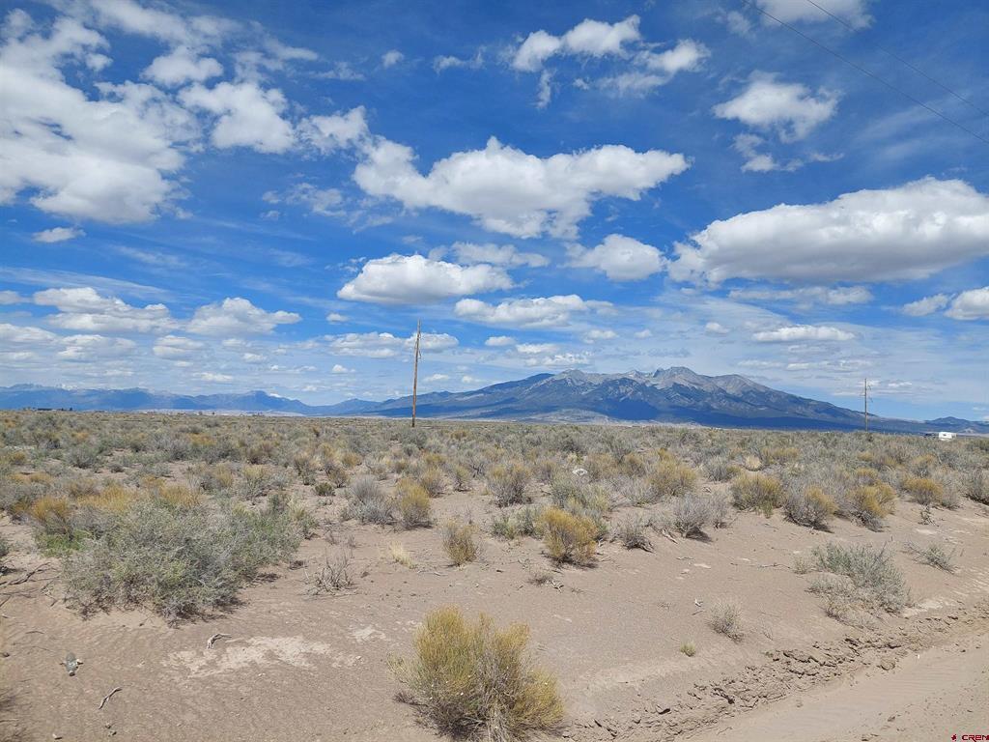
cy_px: 371
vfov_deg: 56.8
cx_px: 494
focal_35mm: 24
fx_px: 686
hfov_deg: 71.6
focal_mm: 5.23
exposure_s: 1/3149
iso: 40
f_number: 1.8
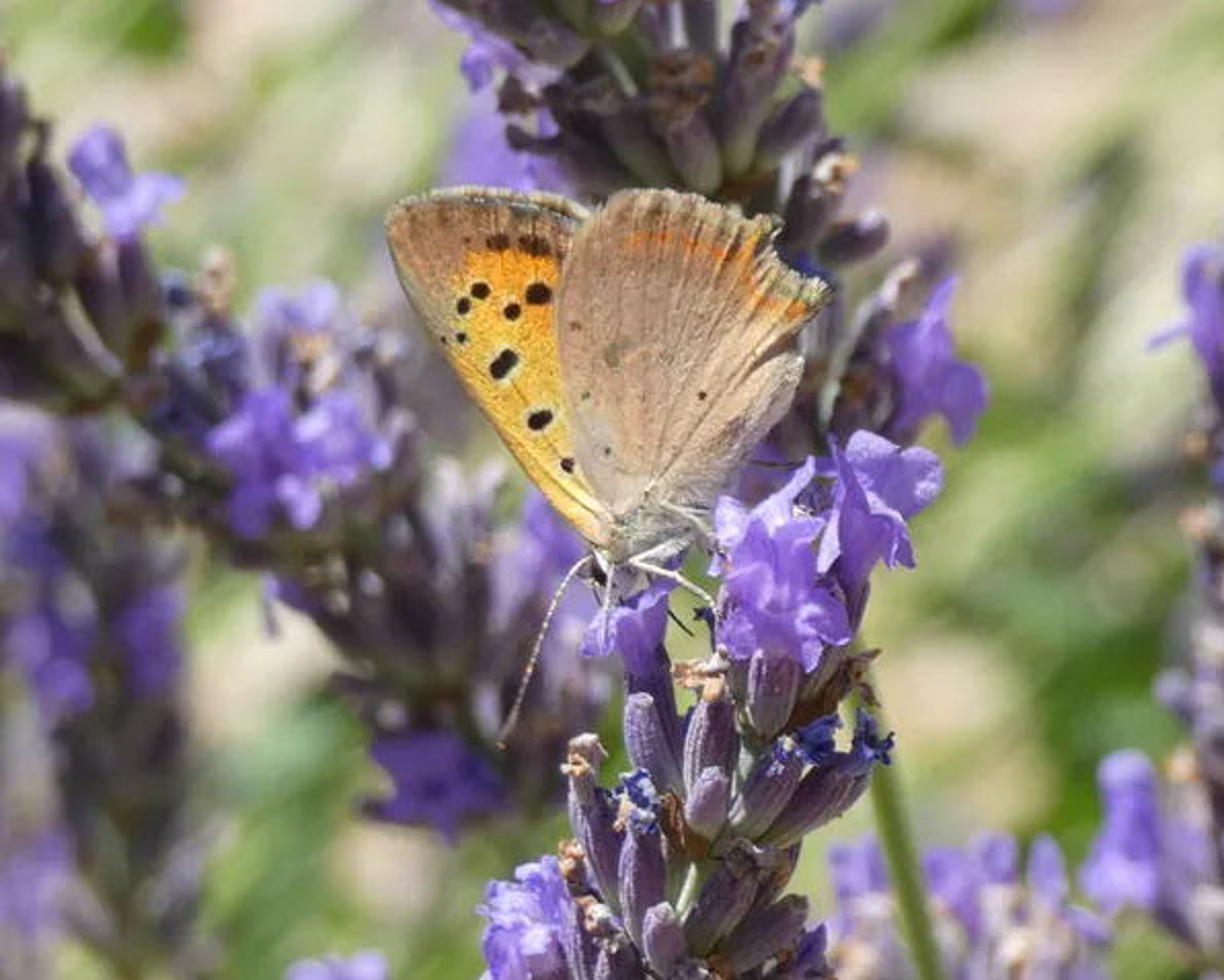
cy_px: 491
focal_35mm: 131
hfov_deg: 14.7
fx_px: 4746
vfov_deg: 11.8
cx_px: 641
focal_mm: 22.4
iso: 80
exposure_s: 1/250
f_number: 5.2
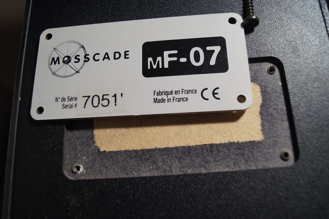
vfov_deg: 43.6
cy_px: 110
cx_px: 164
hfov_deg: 61.9
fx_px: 274
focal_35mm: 30
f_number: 4
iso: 800
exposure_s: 1/160
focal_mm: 20
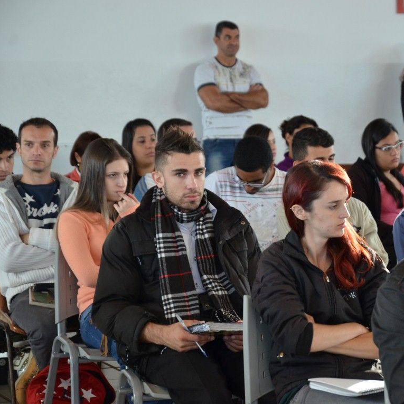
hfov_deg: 12.0
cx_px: 305
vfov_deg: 12.1
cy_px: 202
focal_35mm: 145
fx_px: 1910
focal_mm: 75
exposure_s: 1/60
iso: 800
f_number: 5.3
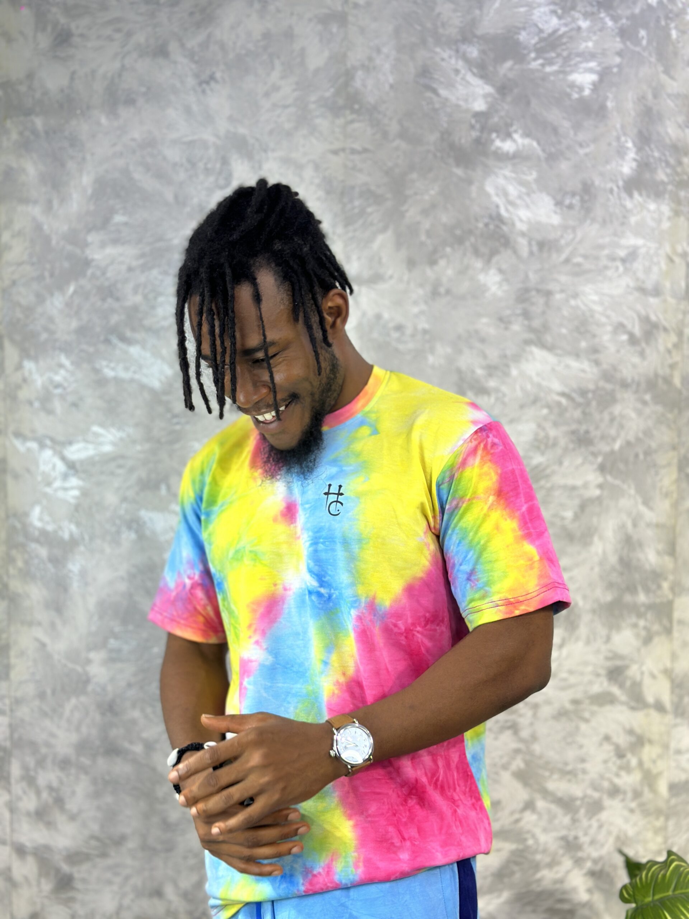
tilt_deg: -4.5
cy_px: 460
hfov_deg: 30.3
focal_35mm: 48
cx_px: 344
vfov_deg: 39.7
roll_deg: +1.8
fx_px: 1274
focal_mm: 6.86
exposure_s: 1/180
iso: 125
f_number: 1.78
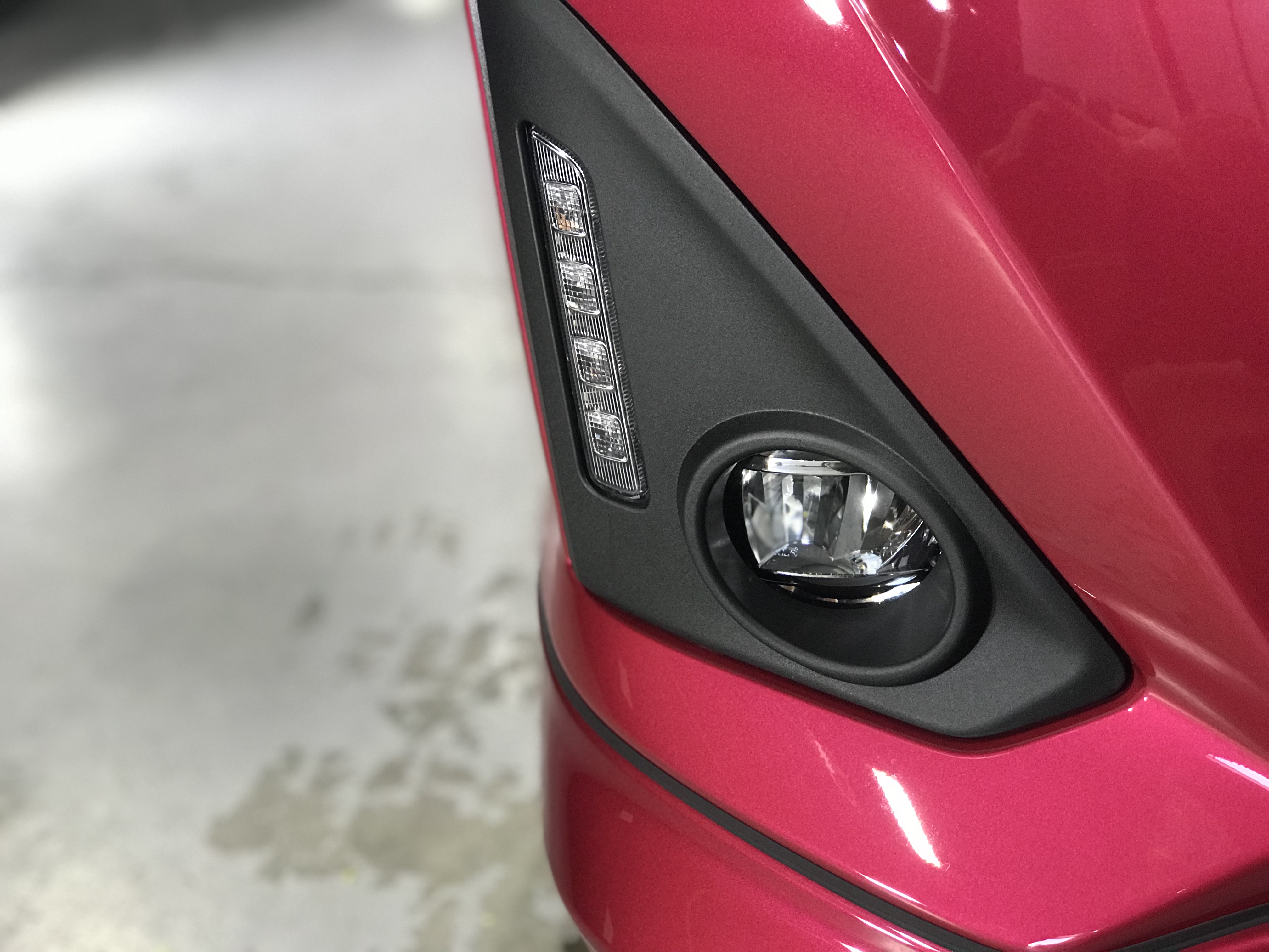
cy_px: 476
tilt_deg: -24.5
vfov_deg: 25.7
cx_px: 634
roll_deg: +7.0
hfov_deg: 33.8
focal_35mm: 57
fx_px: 2090
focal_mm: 6.6
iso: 125
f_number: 2.8
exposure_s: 1/60
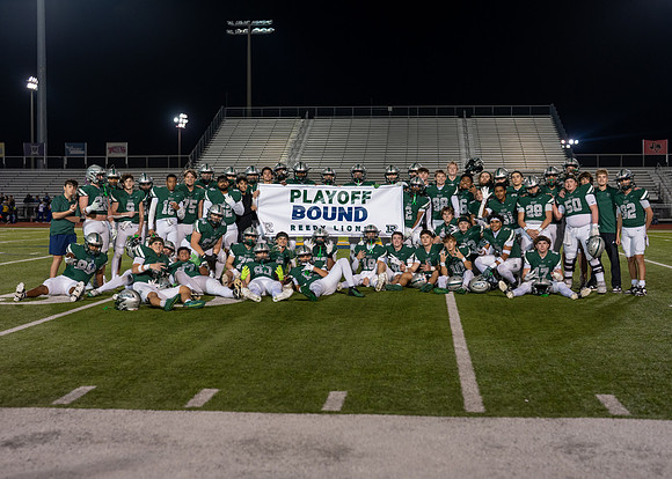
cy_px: 240
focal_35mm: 54
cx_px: 327
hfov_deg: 35.9
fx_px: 1038
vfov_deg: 26.0
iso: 800
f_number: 2.2
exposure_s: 1/400
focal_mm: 50
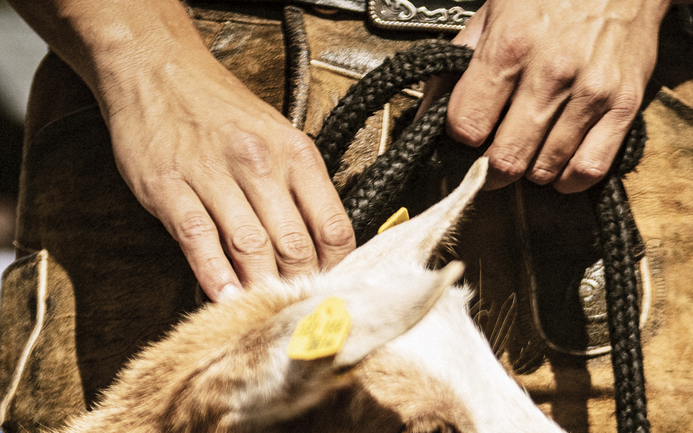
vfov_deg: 6.5
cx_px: 760
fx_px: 3721
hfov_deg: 10.5
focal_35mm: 197
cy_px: 730
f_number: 3.5
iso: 320
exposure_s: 1/4000
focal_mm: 60
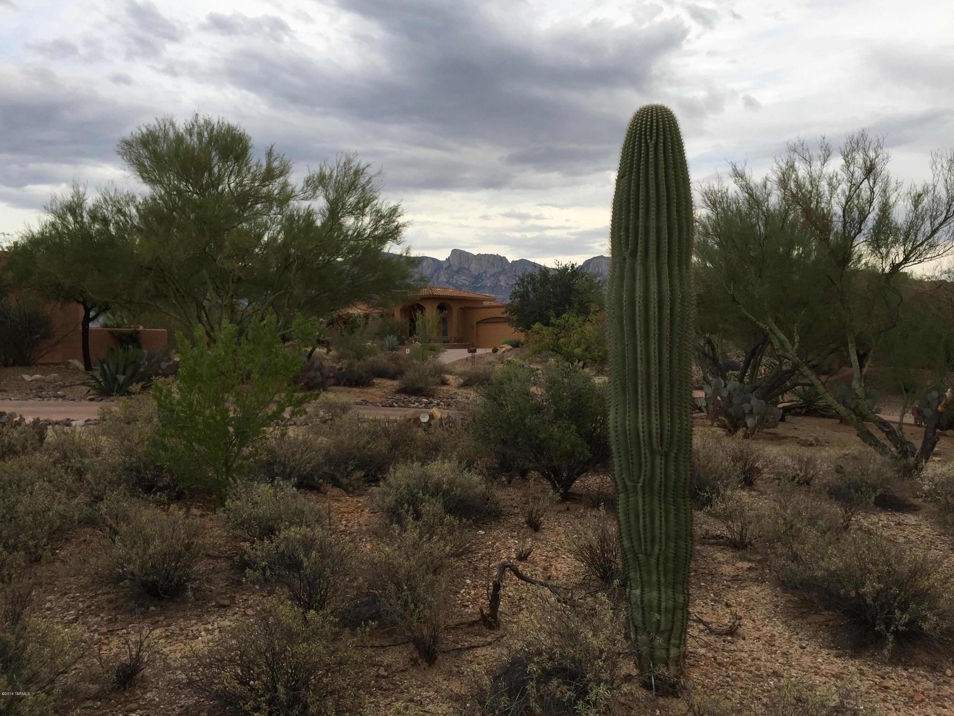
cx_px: 477
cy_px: 358
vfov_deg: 48.2
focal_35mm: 29
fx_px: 799
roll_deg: -0.1
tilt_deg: -1.0
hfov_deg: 61.7
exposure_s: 1/746
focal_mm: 4.15
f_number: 2.2
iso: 32
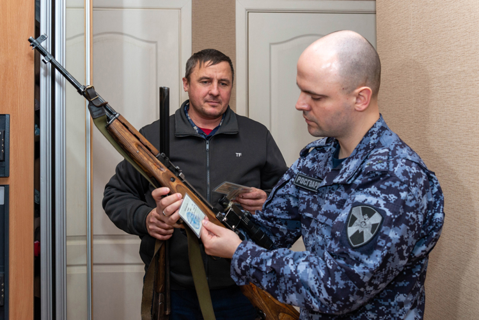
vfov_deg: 30.5
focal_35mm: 44
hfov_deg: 44.5
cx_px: 240
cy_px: 160
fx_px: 586
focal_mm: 44
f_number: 5
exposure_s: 1/200
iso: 1000
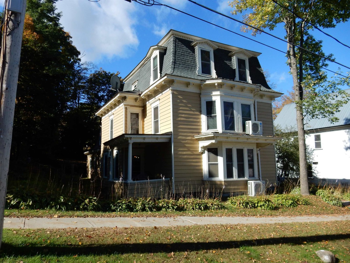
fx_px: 253
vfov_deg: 54.9
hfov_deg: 69.4
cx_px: 175
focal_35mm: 25
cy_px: 132
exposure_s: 1/1000
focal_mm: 4.5
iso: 125
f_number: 3.7
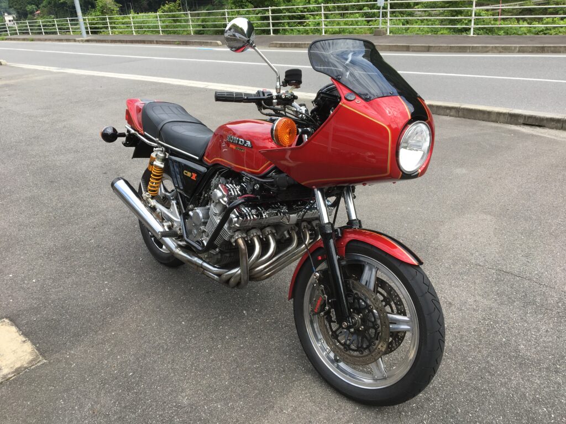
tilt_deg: -23.0
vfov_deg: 48.2
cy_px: 212
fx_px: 474
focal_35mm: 29
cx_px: 283
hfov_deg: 61.7
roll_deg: +4.7
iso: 25
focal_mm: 4.15
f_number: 2.2
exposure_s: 1/437
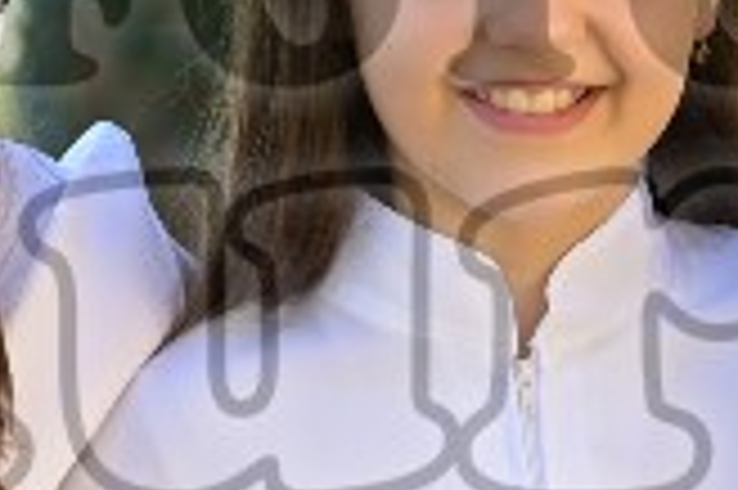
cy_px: 232
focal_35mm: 455
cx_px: 450
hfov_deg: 4.5
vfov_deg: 3.0
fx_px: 9318
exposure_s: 1/160
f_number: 5.6
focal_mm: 115
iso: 640
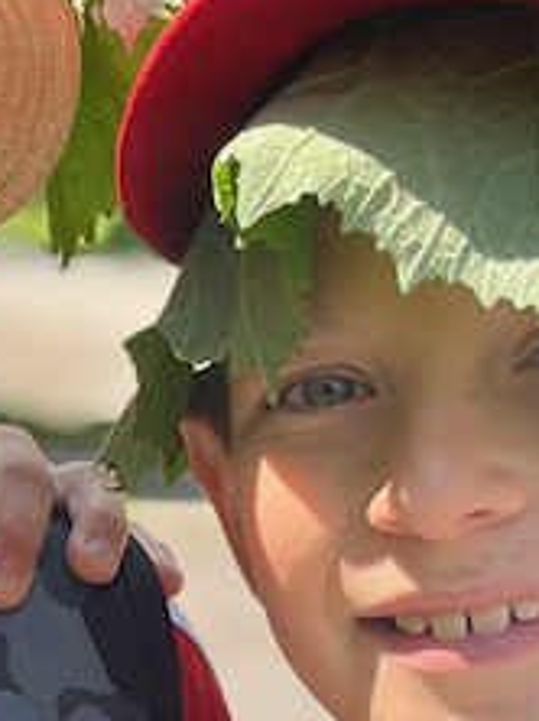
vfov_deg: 13.1
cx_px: -305
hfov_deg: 9.6
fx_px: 3120
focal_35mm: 150
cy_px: 539
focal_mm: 5.1
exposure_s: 1/1279
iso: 50
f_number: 1.6
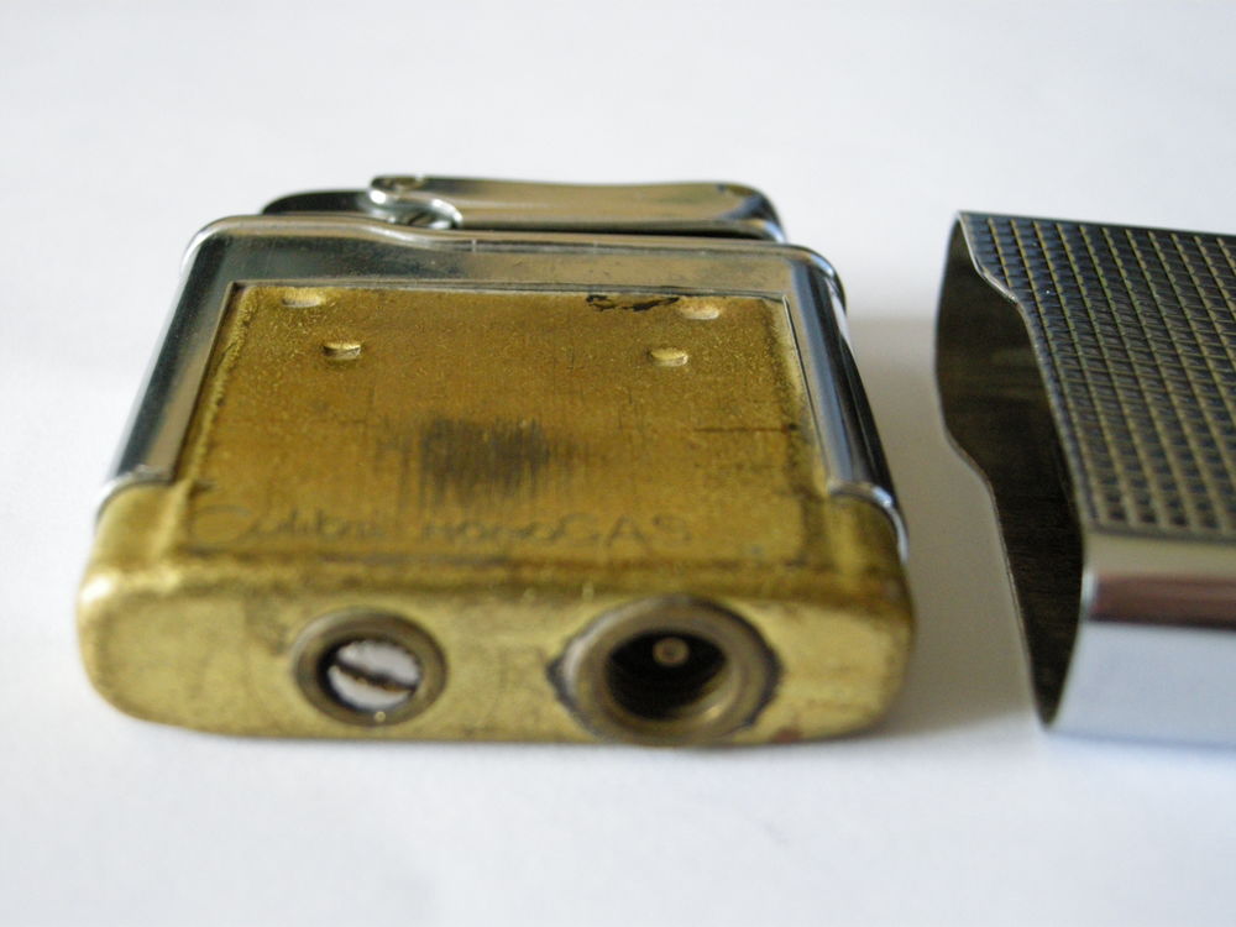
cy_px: 464
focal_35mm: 47
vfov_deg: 30.9
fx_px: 1678
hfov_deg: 40.4
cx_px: 618
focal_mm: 10.1
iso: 400
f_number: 3.1
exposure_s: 1/8
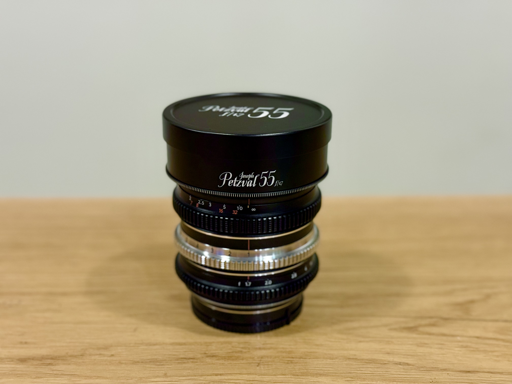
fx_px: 710
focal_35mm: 48
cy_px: 192
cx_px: 256
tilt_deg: -21.1
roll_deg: -0.5
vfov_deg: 30.3
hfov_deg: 39.7
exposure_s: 1/33
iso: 500
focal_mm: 6.76
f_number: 1.78
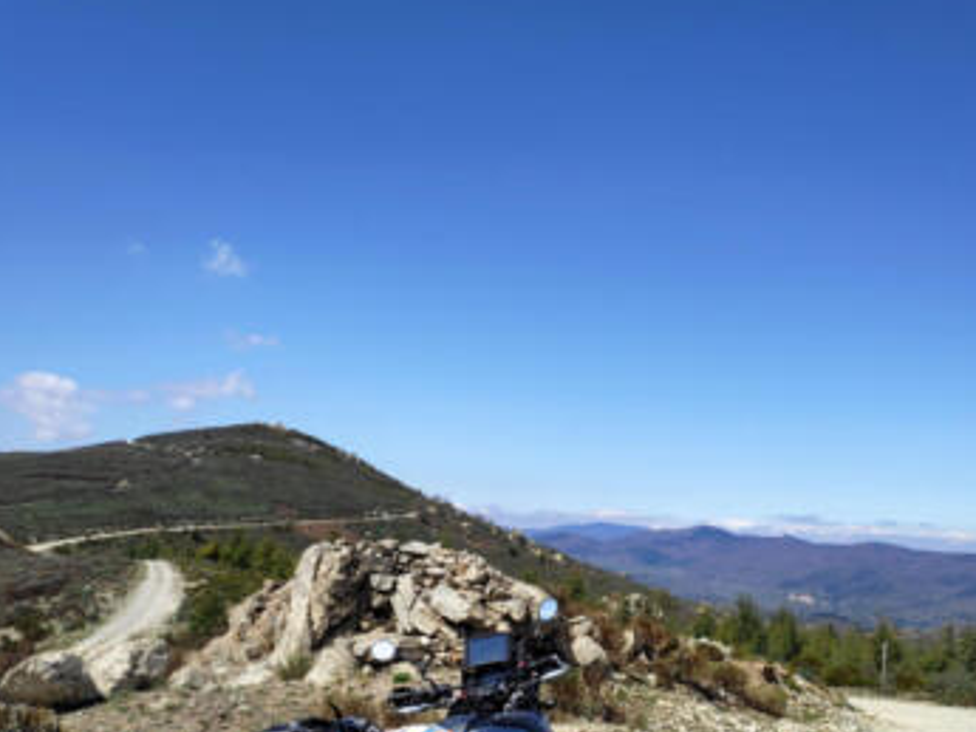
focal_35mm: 29
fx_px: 818
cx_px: 563
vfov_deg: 47.1
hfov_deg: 61.3
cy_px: 513
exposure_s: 1/2268
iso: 100
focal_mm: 3.94
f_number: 1.9
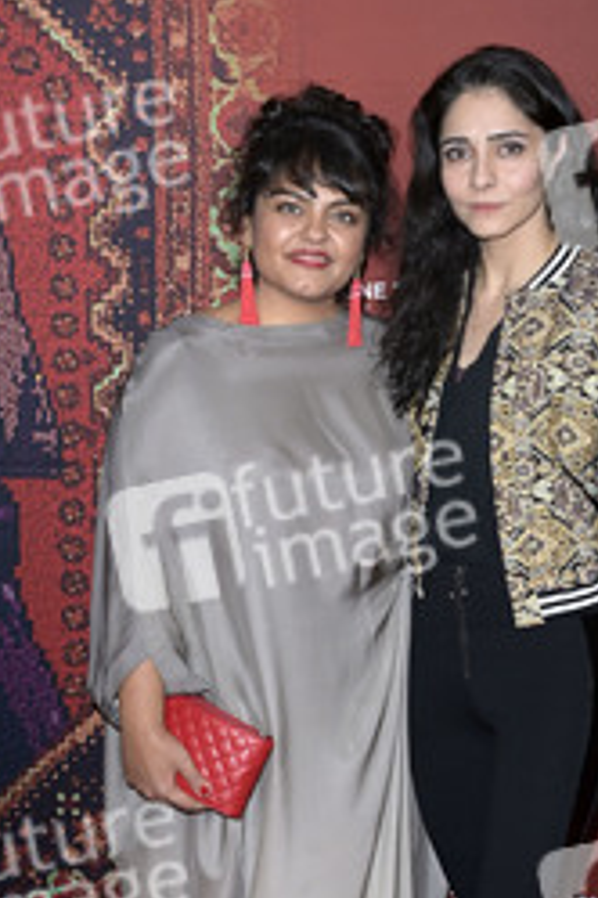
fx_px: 1918
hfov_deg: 17.7
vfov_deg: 25.9
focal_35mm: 77
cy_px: 707
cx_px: 396
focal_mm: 48
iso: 400
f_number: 5.6
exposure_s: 1/250
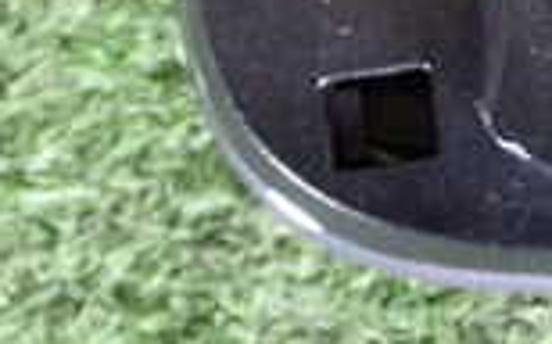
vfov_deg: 8.7
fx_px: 2240
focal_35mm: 149
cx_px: 832
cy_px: -14
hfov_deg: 13.3
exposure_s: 1/40
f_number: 2.5
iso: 800
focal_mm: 6.37
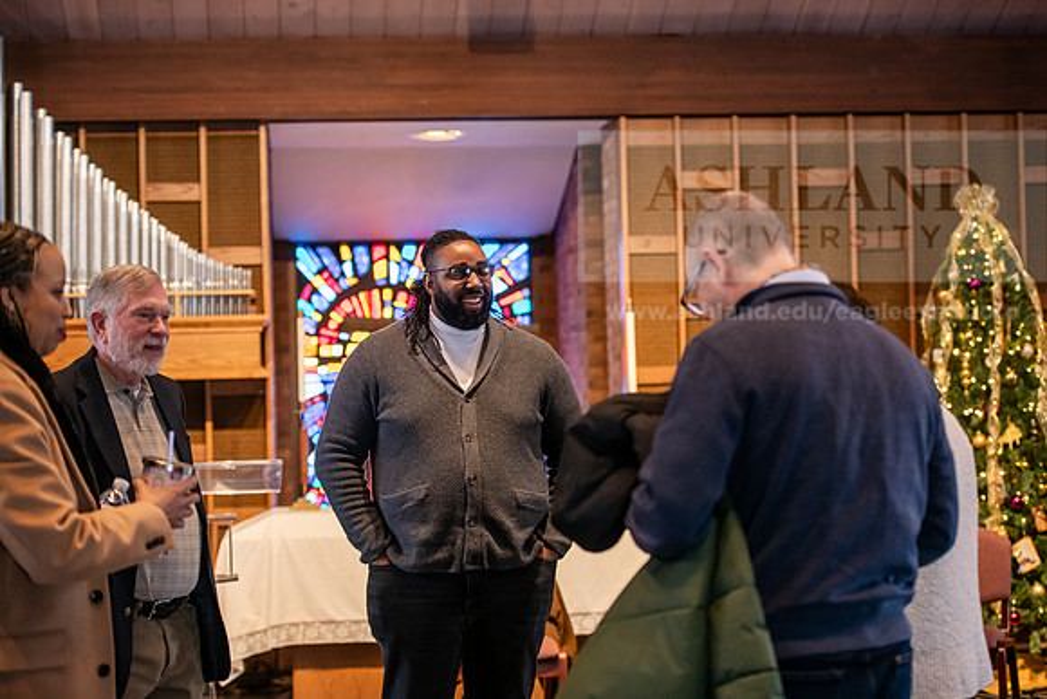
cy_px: 350
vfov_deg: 17.5
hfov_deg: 26.0
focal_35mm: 78
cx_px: 524
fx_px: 2269
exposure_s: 1/160
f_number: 3.2
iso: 1600
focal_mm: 78
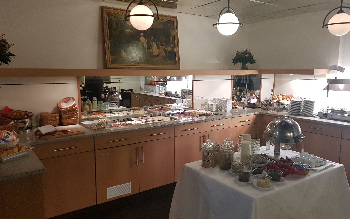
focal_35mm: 28
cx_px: 174
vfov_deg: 44.5
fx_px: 267
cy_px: 115
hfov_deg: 66.5
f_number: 1.7
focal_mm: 4.2
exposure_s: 1/33
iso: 200
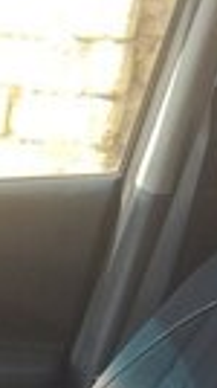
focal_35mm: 117
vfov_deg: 15.5
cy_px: 712
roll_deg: +1.0
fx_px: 1201
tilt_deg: -32.6
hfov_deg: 9.2
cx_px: -307
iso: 32
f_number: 2.2
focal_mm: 4.15
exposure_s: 1/138
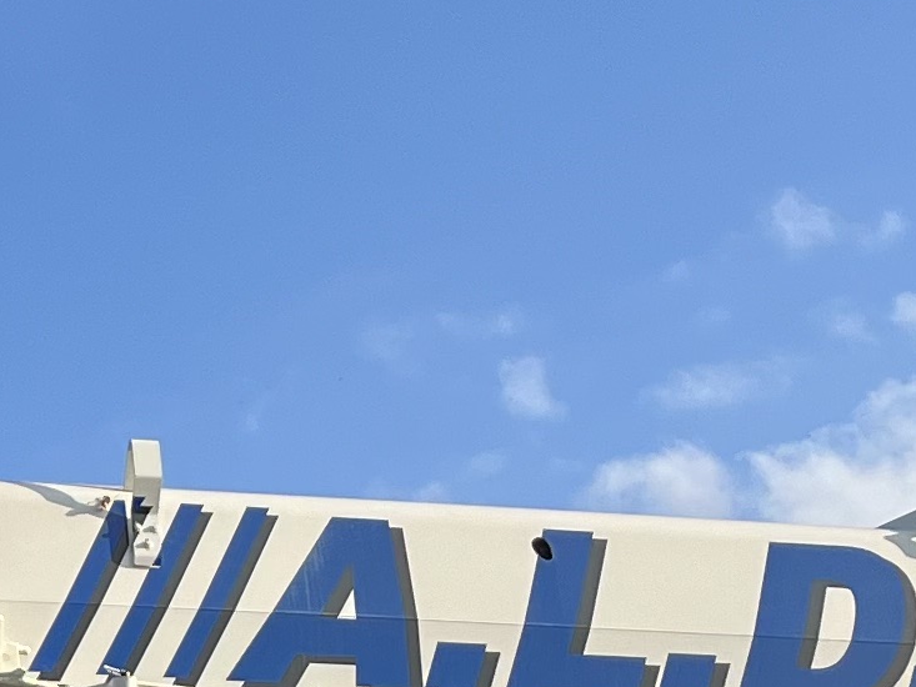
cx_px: -647
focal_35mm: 143
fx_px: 3785
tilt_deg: +12.0
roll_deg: +2.3
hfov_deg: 12.7
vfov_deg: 10.1
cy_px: 951
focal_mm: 5.1
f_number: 1.6
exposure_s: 1/1890
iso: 50
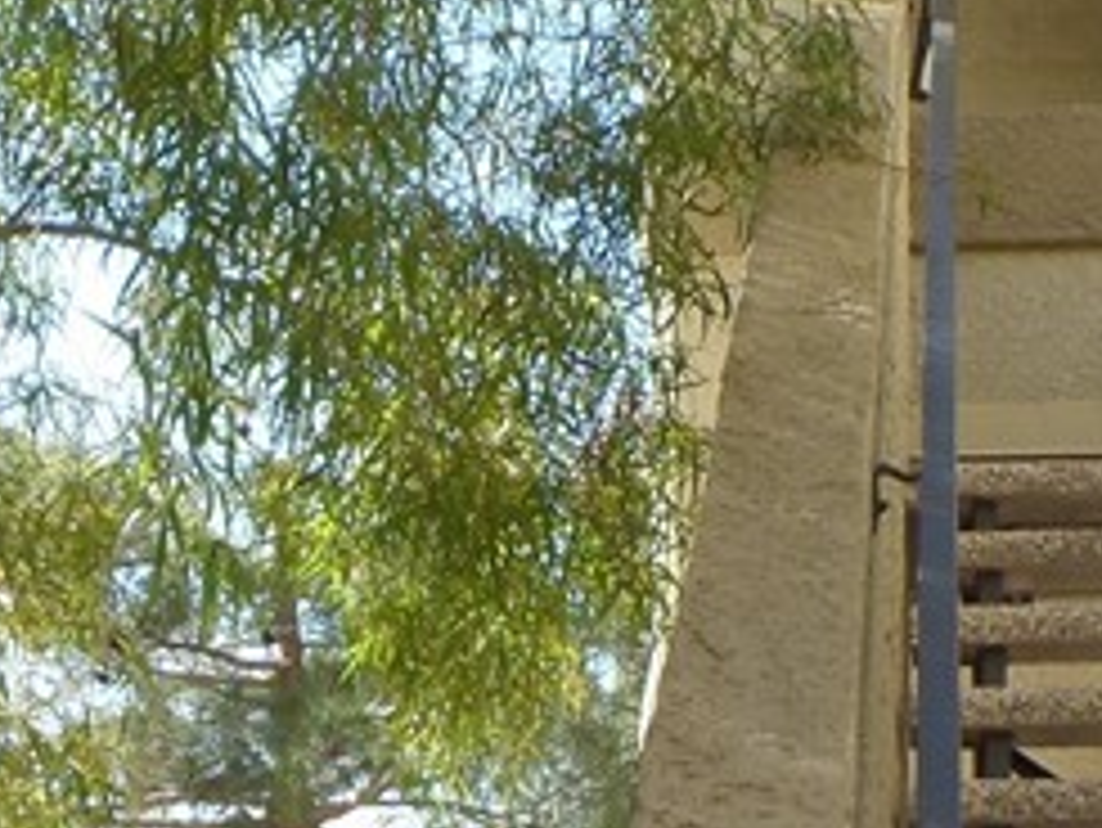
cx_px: 652
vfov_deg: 14.8
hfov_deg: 20.4
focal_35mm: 96
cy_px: 1048
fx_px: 3058
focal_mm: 4.1
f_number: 3.5
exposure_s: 1/250
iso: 100
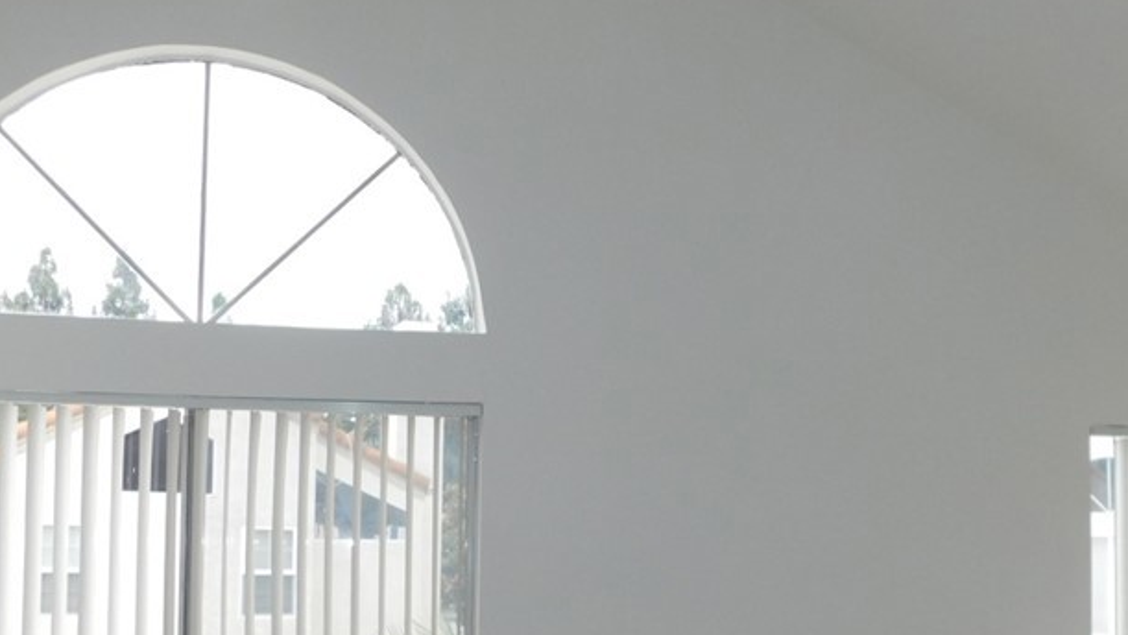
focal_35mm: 42
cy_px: 508
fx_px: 1256
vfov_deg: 27.8
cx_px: 602
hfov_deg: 48.3
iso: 125
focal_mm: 4
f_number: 3
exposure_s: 1/400
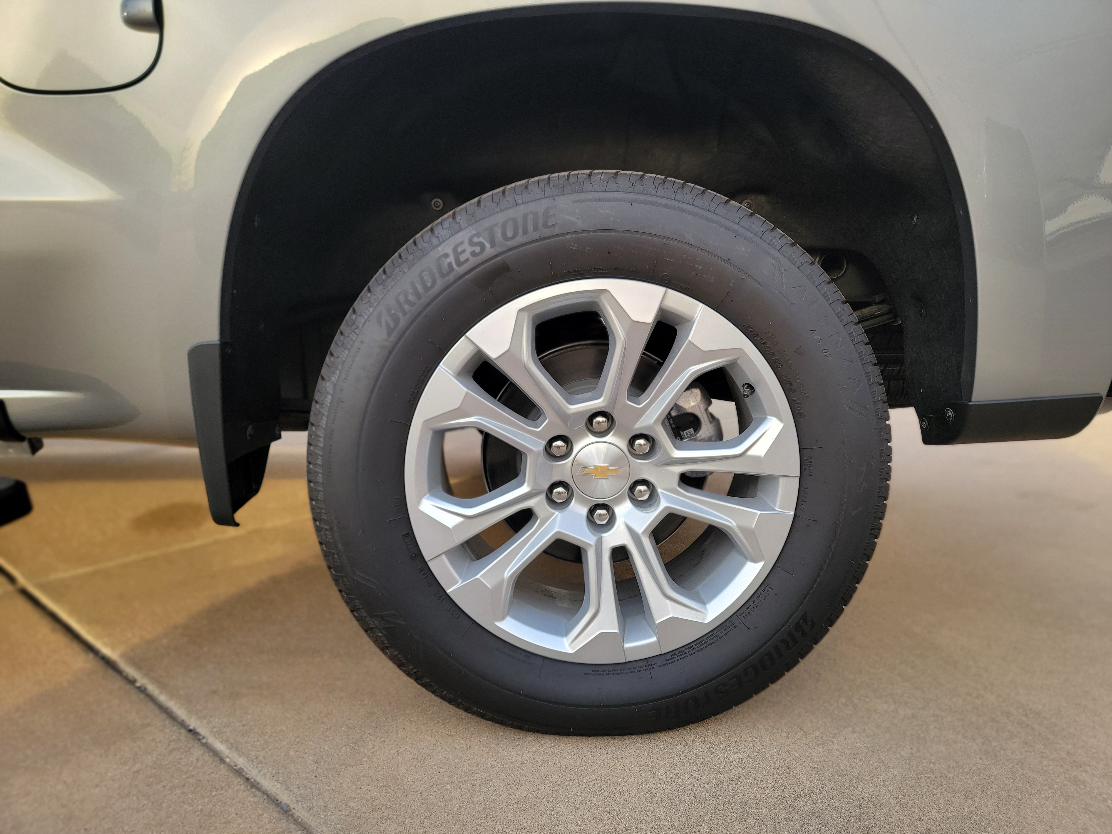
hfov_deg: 71.6
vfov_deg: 56.8
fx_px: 771
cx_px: 556
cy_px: 417
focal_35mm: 24
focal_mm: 6.7
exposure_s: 1/120
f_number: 1.8
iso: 25
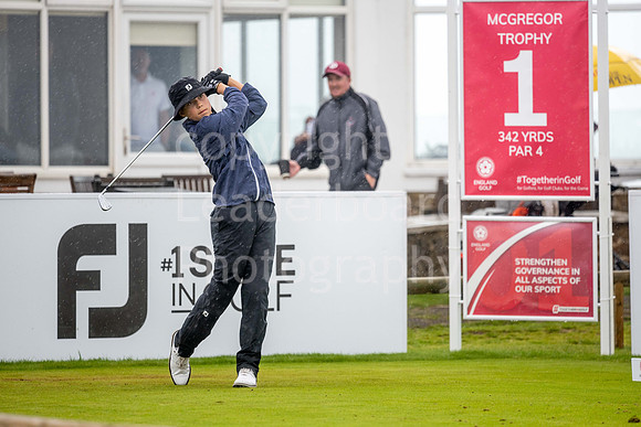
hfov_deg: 6.9
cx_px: 320
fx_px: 5343
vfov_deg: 4.6
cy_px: 214
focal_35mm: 300
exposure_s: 1/640
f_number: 4
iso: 400
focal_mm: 300
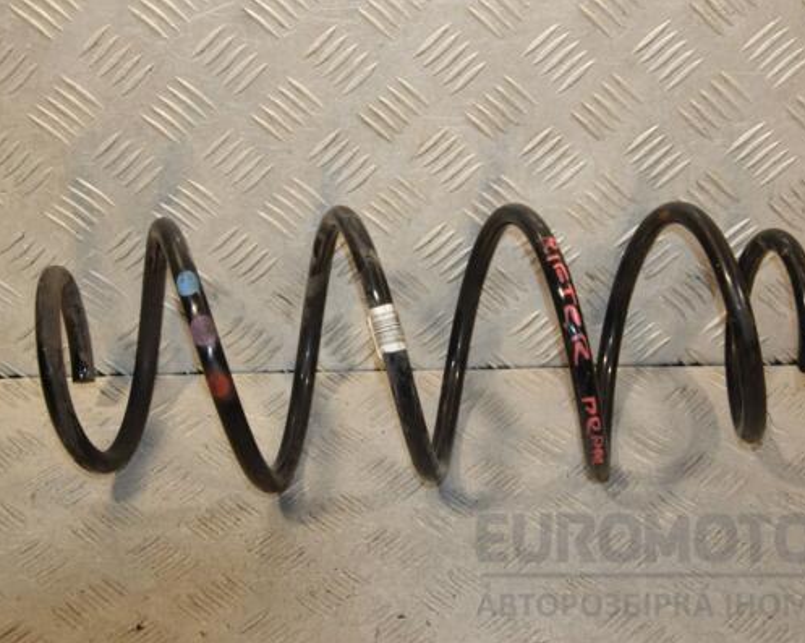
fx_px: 1619
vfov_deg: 22.5
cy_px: 322
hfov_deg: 27.9
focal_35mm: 68
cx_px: 445
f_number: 6.3
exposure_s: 1/200
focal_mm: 40
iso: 800
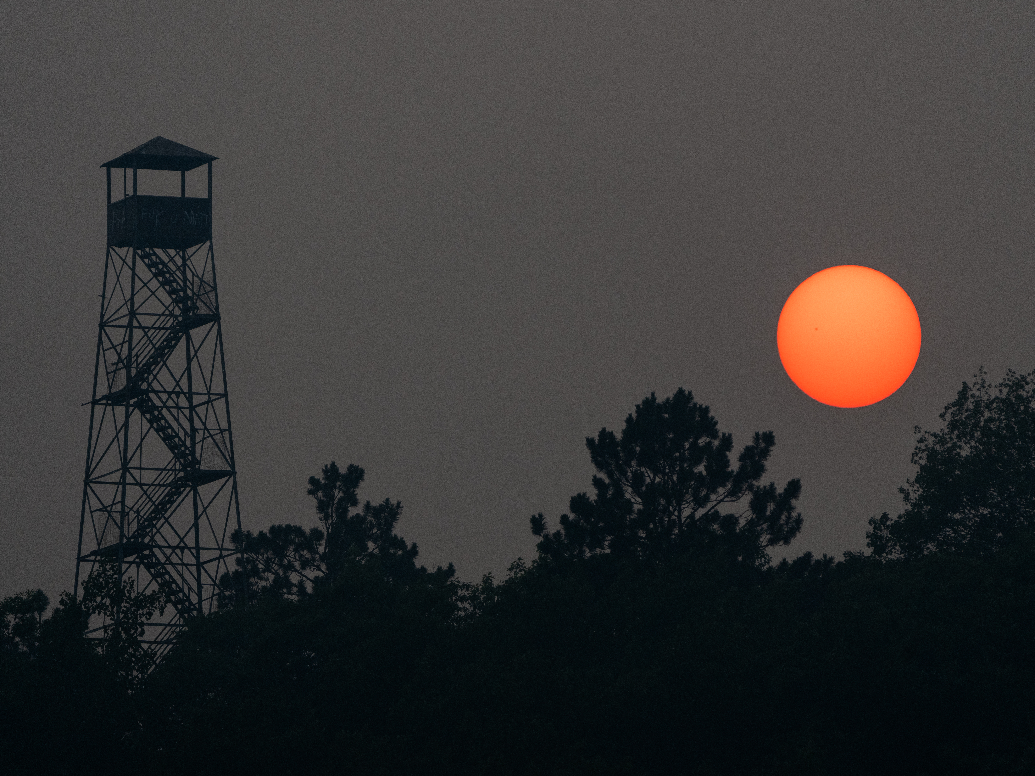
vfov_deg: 2.9
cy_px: 366
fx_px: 15338
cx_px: 551
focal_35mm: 513
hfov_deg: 3.9
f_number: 6.3
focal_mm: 437
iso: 1000
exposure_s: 1/1600
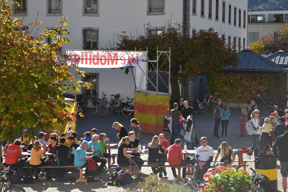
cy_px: 96
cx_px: 144
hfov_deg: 24.6
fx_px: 660
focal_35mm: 82
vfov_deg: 16.6
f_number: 5.6
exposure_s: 1/200
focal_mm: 55
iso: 100
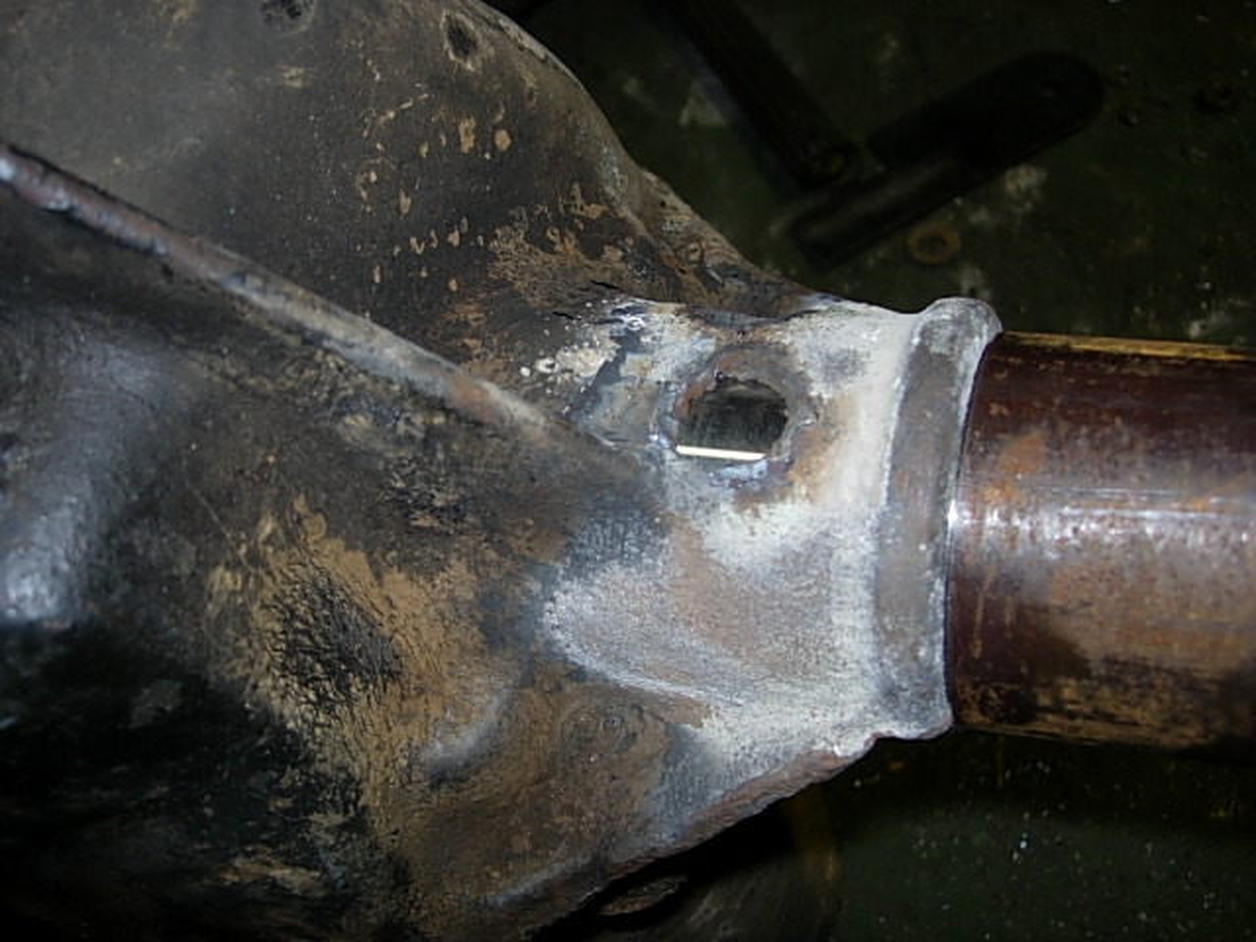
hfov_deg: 49.0
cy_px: 471
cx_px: 628
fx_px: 1379
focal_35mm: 38
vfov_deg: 37.7
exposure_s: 1/64
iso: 79
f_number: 2.8
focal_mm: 7.8
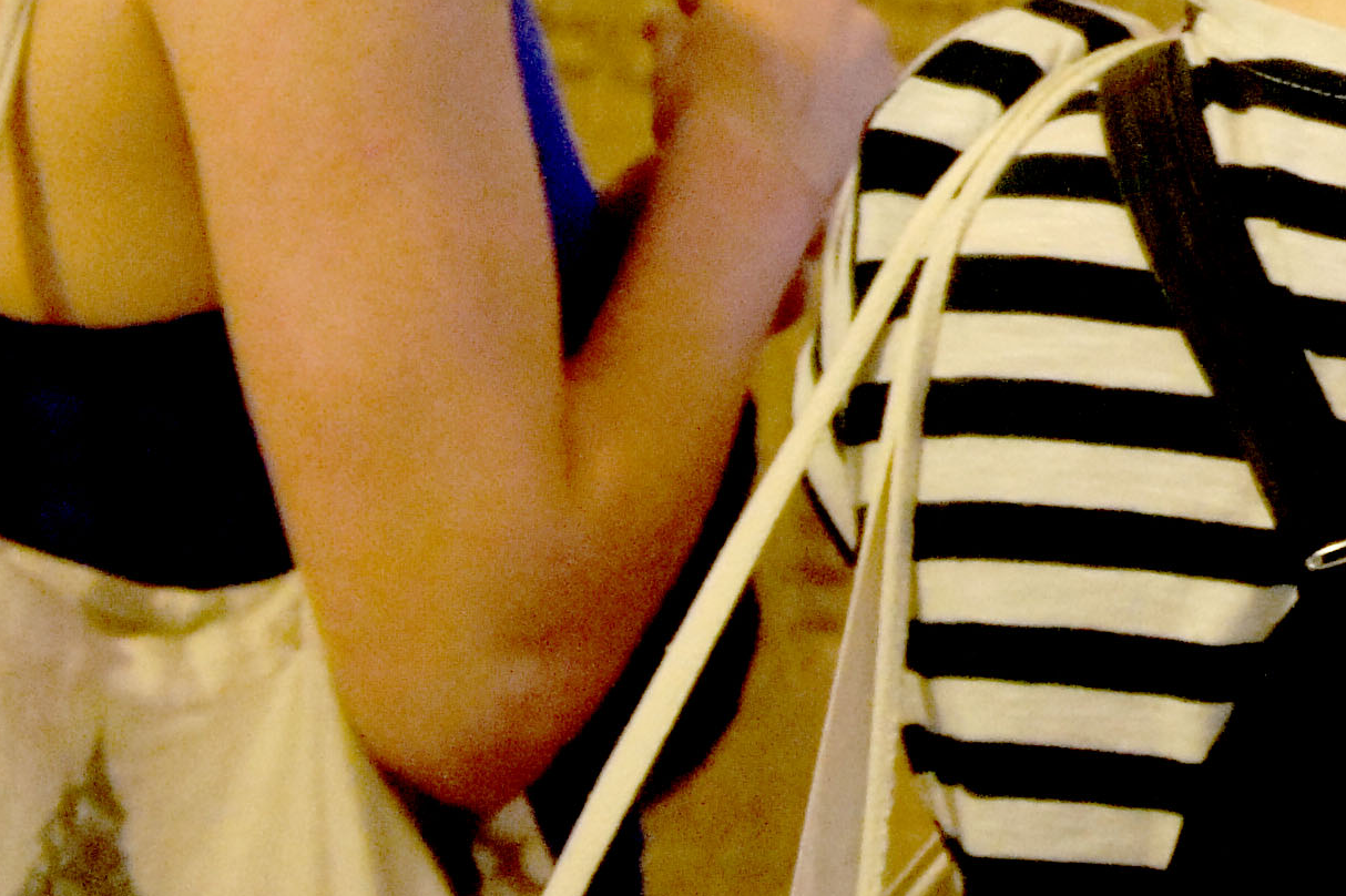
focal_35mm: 142
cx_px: 2365
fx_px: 5302
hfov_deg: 13.2
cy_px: -262
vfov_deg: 9.5
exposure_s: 1/60
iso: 1600
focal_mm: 25
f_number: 4
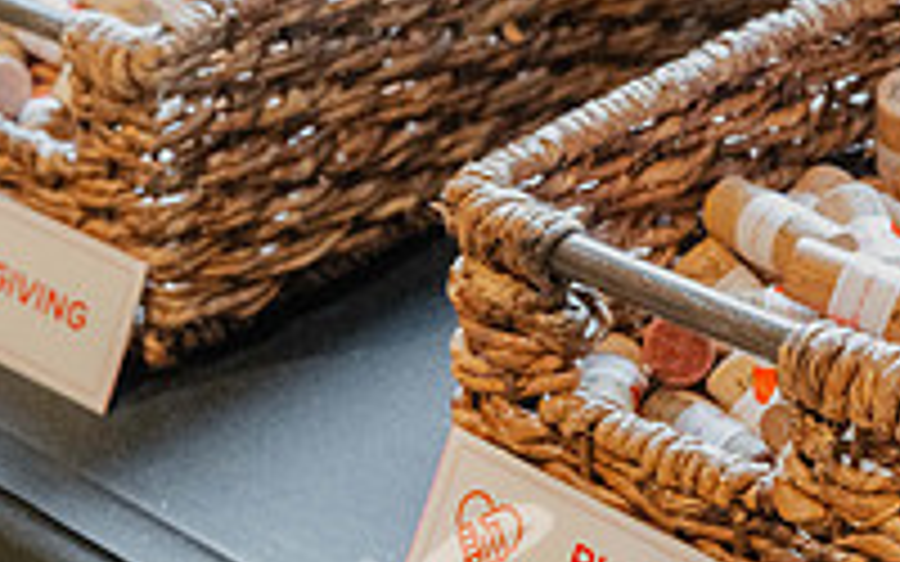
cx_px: 292
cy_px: 250
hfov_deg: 15.7
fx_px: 3262
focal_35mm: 133
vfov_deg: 9.9
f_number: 5.6
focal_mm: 45
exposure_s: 1/160
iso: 6400
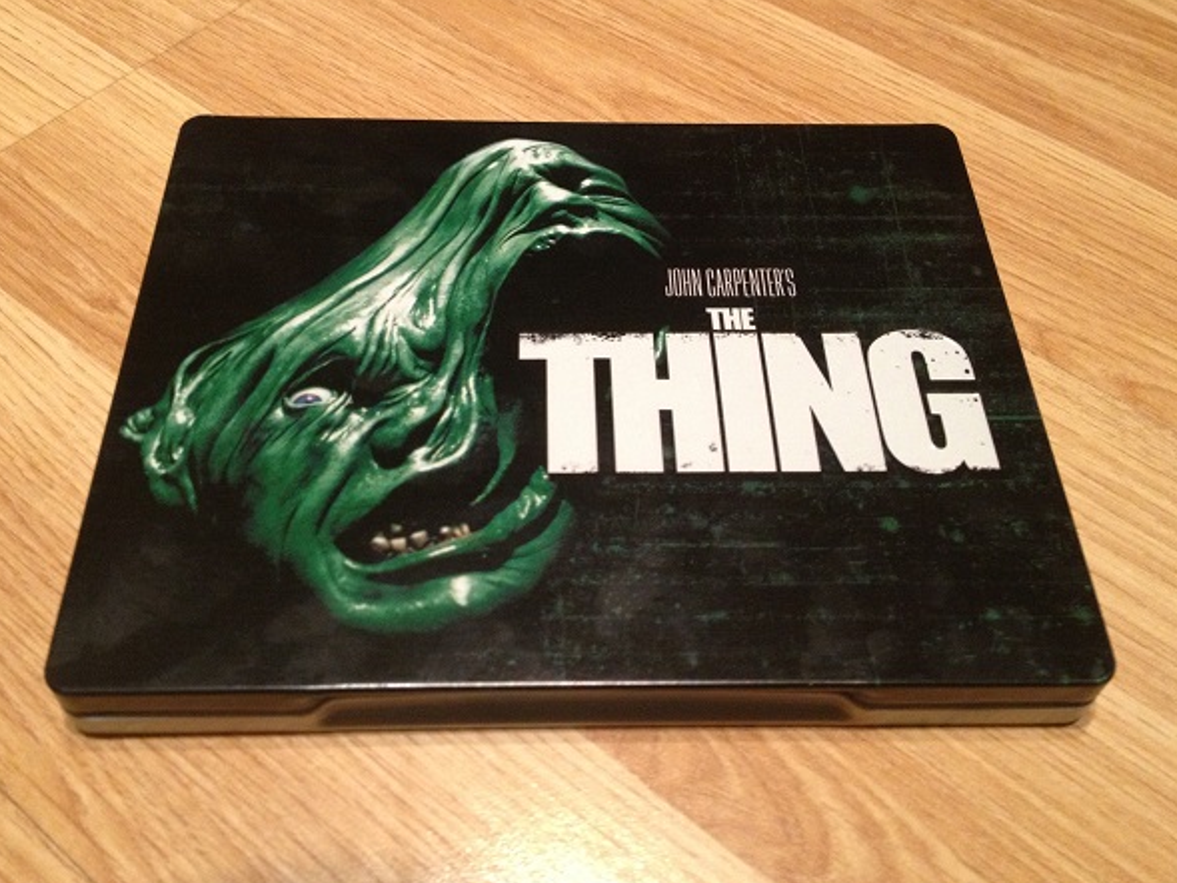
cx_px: 586
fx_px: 1292
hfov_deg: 49.0
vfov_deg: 37.7
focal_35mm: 38
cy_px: 434
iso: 320
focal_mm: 4.28
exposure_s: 1/20
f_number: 2.4
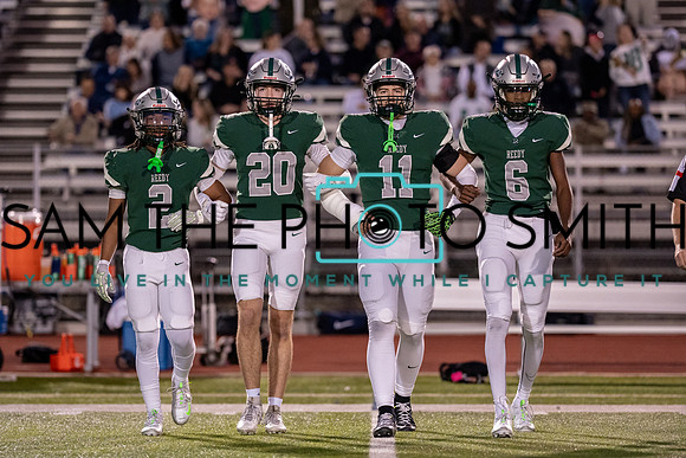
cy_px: 230
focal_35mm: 181
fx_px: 3453
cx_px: 333
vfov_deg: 7.6
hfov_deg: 11.3
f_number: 2
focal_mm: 135
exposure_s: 1/1250
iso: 2500
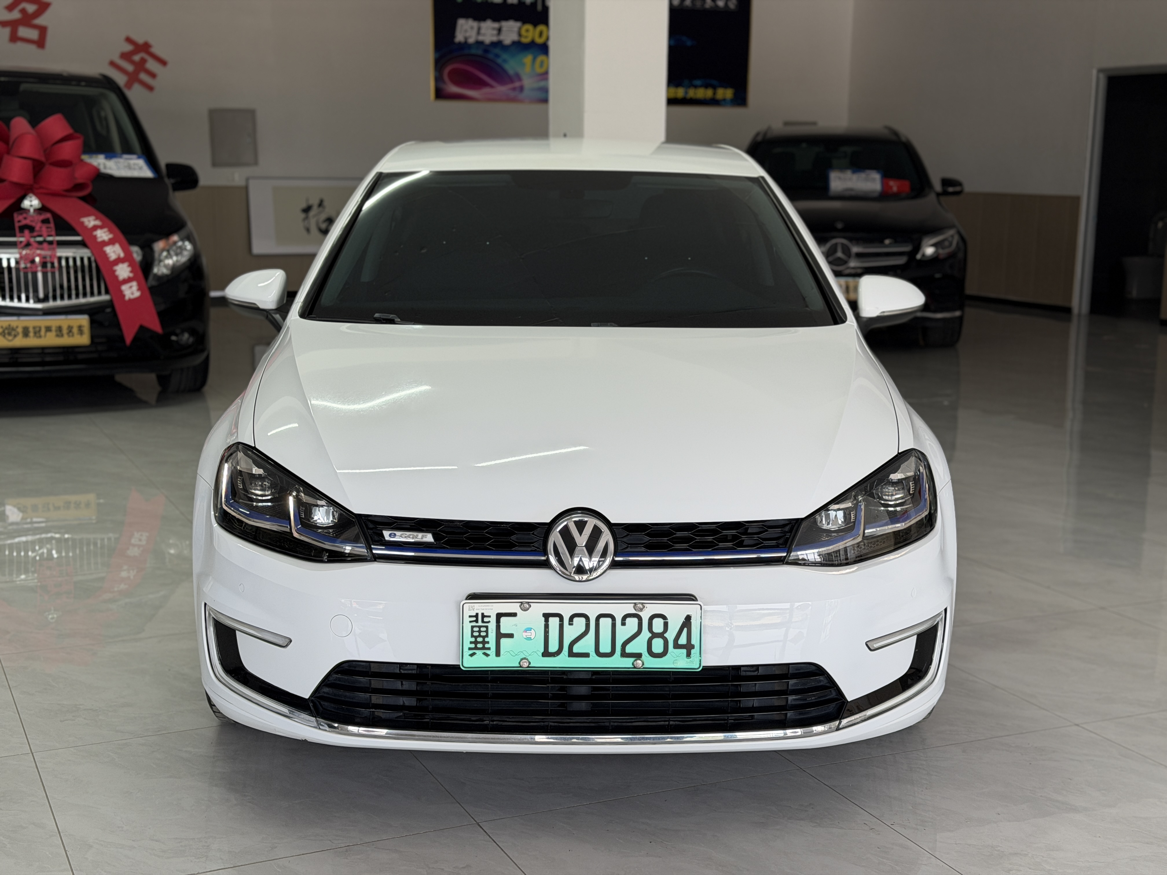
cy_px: 438
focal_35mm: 48
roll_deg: -1.1
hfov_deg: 39.7
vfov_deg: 30.3
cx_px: 584
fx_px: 1618
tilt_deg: -10.4
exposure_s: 1/228
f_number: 1.78
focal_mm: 6.76
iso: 64
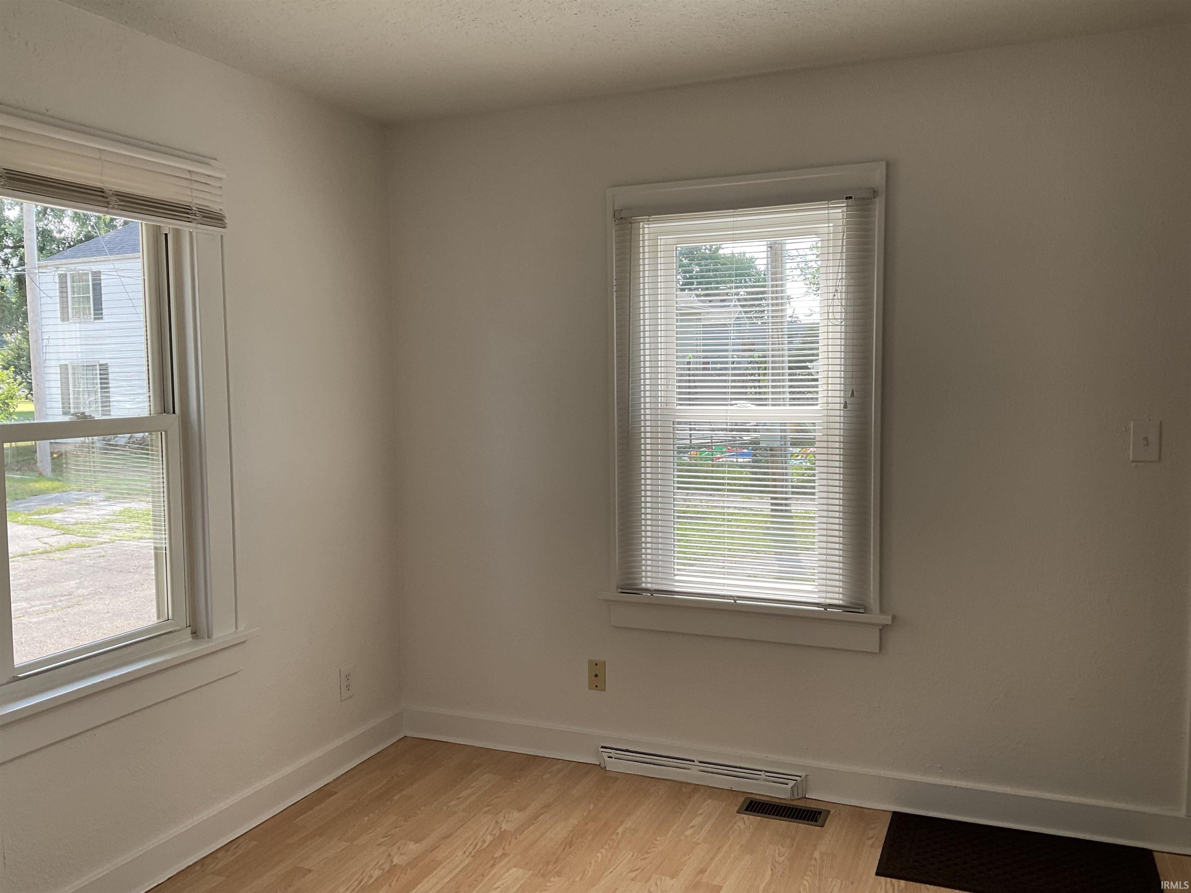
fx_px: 998
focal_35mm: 29
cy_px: 446
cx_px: 596
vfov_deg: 48.2
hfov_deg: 61.7
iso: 16
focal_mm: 3
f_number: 1.8
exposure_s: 1/148
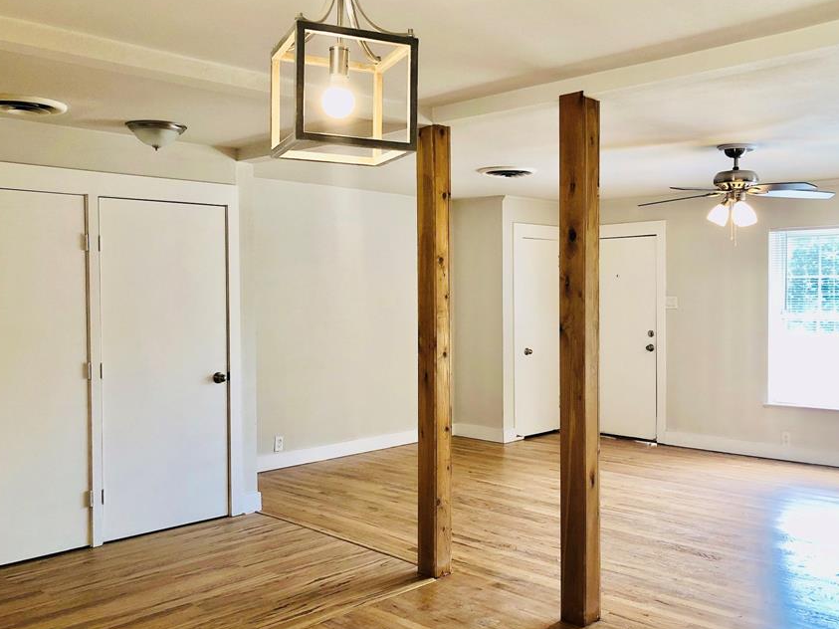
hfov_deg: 53.7
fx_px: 824
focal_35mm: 34
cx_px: 486
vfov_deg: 41.8
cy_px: 321
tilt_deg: -2.1
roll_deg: -0.1
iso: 25
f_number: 1.8
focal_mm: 4
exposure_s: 1/40
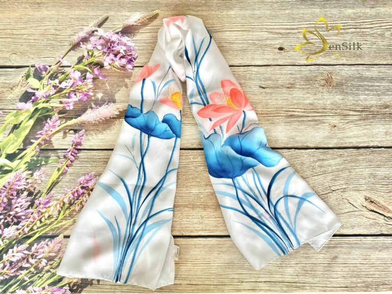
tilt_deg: -78.0
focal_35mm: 26
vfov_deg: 53.1
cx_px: 196
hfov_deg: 67.3
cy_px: 147
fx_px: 294
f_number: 1.8
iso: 32
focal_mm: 4.25
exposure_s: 1/454
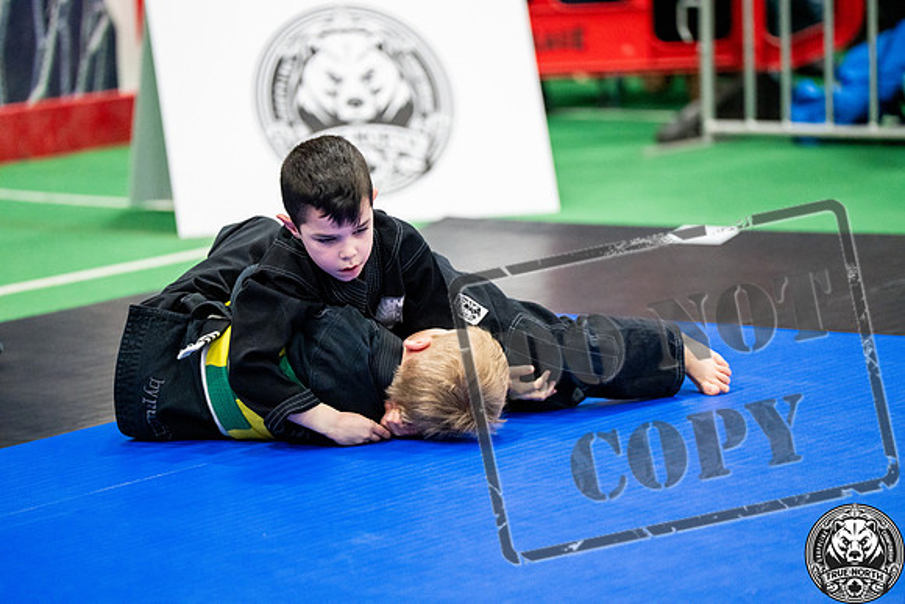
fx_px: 5029
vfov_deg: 6.9
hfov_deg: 10.3
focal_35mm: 200
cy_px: 302
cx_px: 452
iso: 5000
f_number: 2.8
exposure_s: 1/500
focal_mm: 200
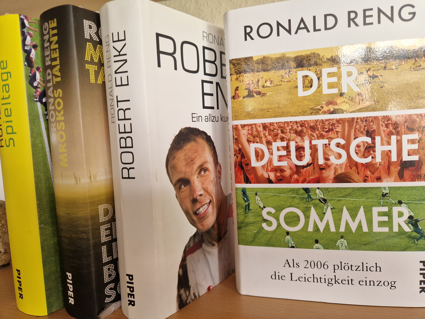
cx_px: 212
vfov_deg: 58.9
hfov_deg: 73.9
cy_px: 160
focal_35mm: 23
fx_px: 282
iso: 160
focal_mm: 5.4
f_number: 1.8
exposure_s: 1/100
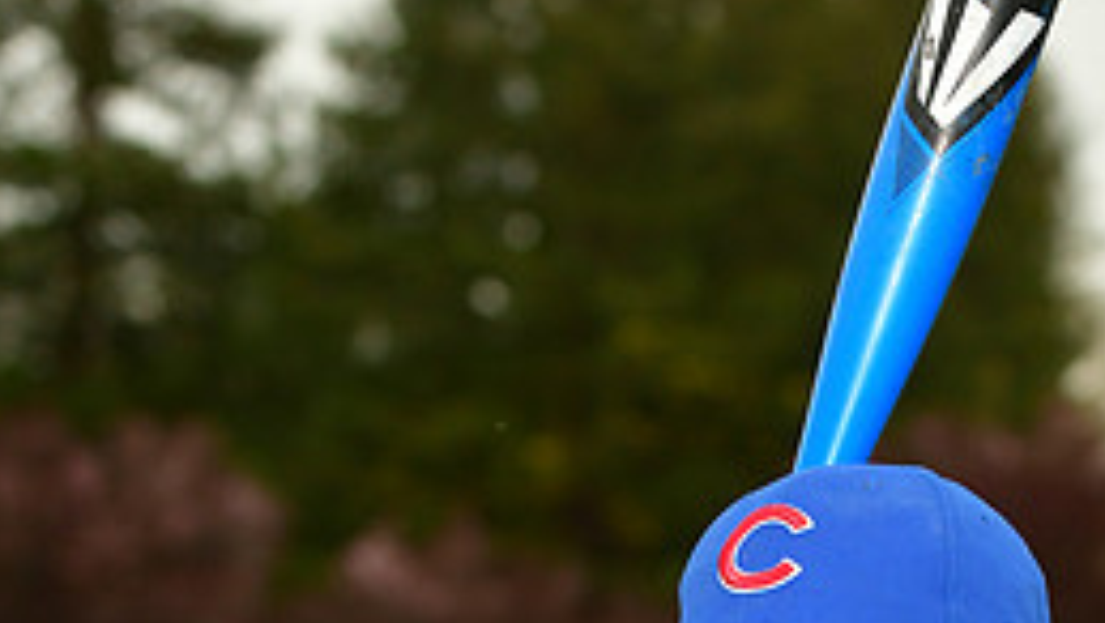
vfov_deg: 4.0
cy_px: 909
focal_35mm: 303
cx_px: 804
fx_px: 8883
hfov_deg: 7.1
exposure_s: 1/1000
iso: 400
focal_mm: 86
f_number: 5
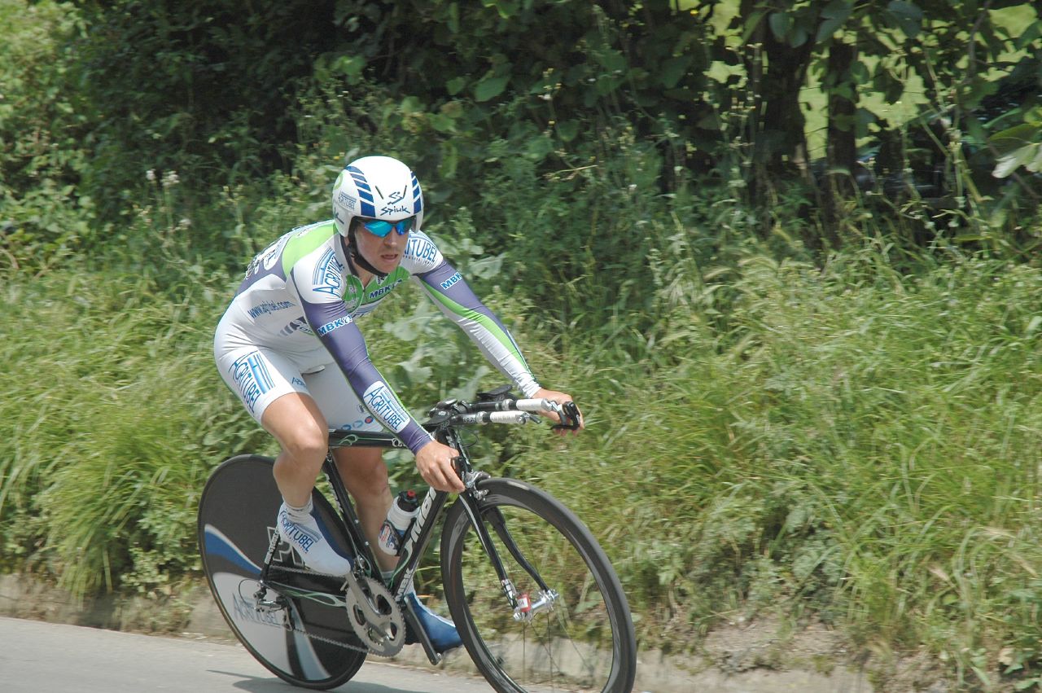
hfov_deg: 19.5
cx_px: 521
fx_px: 3036
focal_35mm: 105
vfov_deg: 13.0
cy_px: 346
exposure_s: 1/500
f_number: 7.1
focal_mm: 70
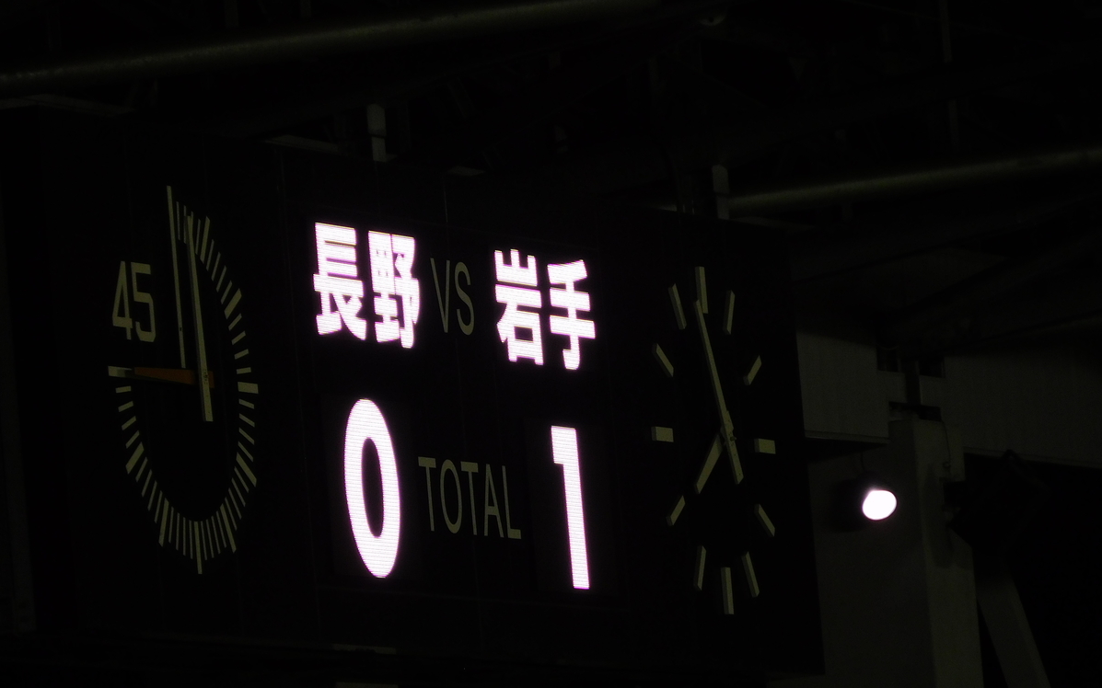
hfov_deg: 5.6
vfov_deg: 3.5
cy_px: 395
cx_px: 551
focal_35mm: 372
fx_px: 11172
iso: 250
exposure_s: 1/60
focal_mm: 62.4
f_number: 6
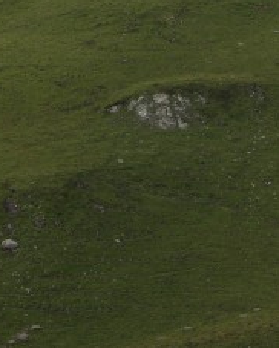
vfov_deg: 7.7
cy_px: -230
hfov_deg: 6.3
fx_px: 2515
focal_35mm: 244
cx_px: 273
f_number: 5.3
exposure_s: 1/271
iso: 50
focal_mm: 18.8
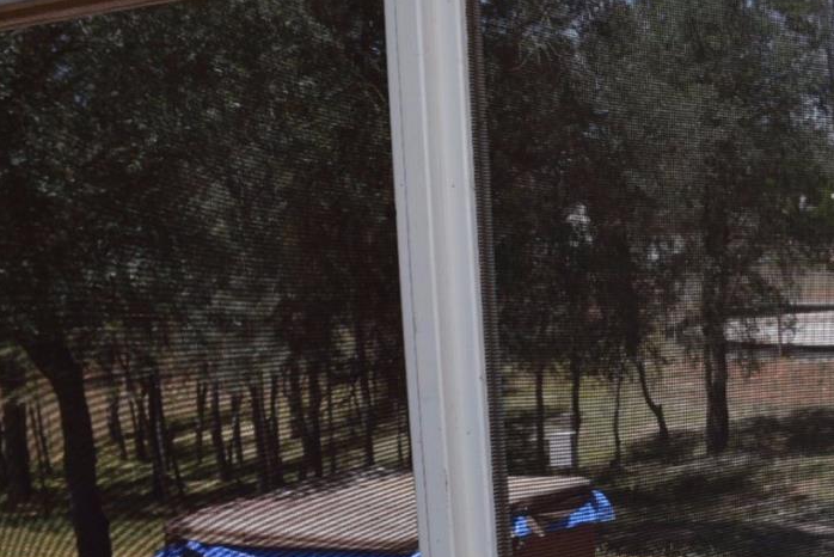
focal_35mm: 58
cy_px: 384
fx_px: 1344
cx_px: 778
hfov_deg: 32.4
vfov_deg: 23.3
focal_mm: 18
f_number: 7.1
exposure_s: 1/200
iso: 100
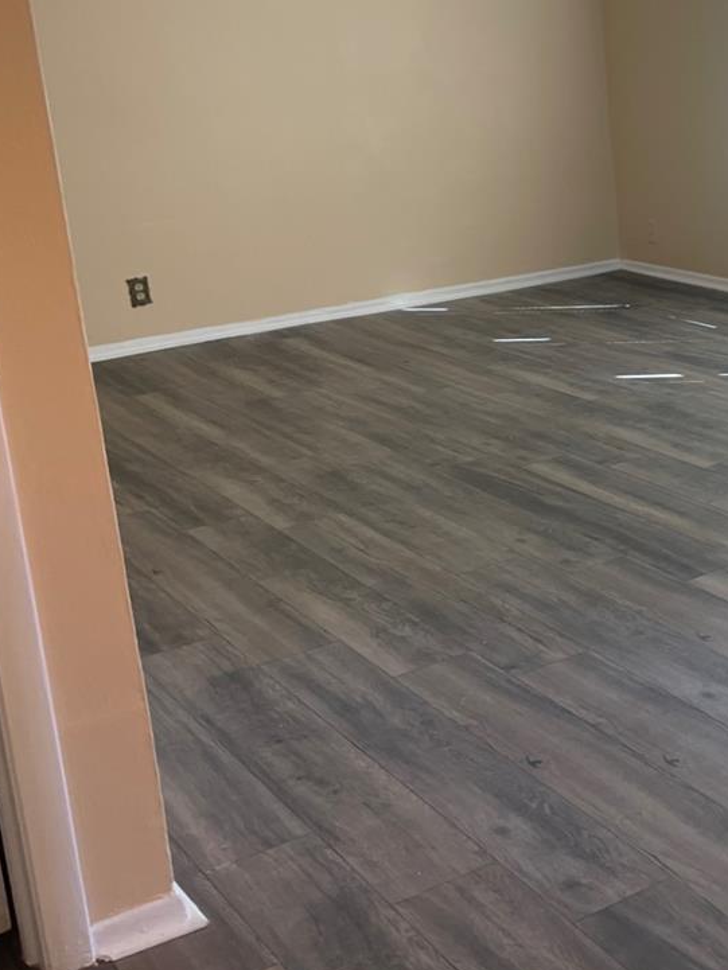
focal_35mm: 52
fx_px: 1458
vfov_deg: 36.6
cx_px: 738
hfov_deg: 26.5
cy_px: 362
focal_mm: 5.1
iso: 64
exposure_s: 1/120
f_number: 1.6
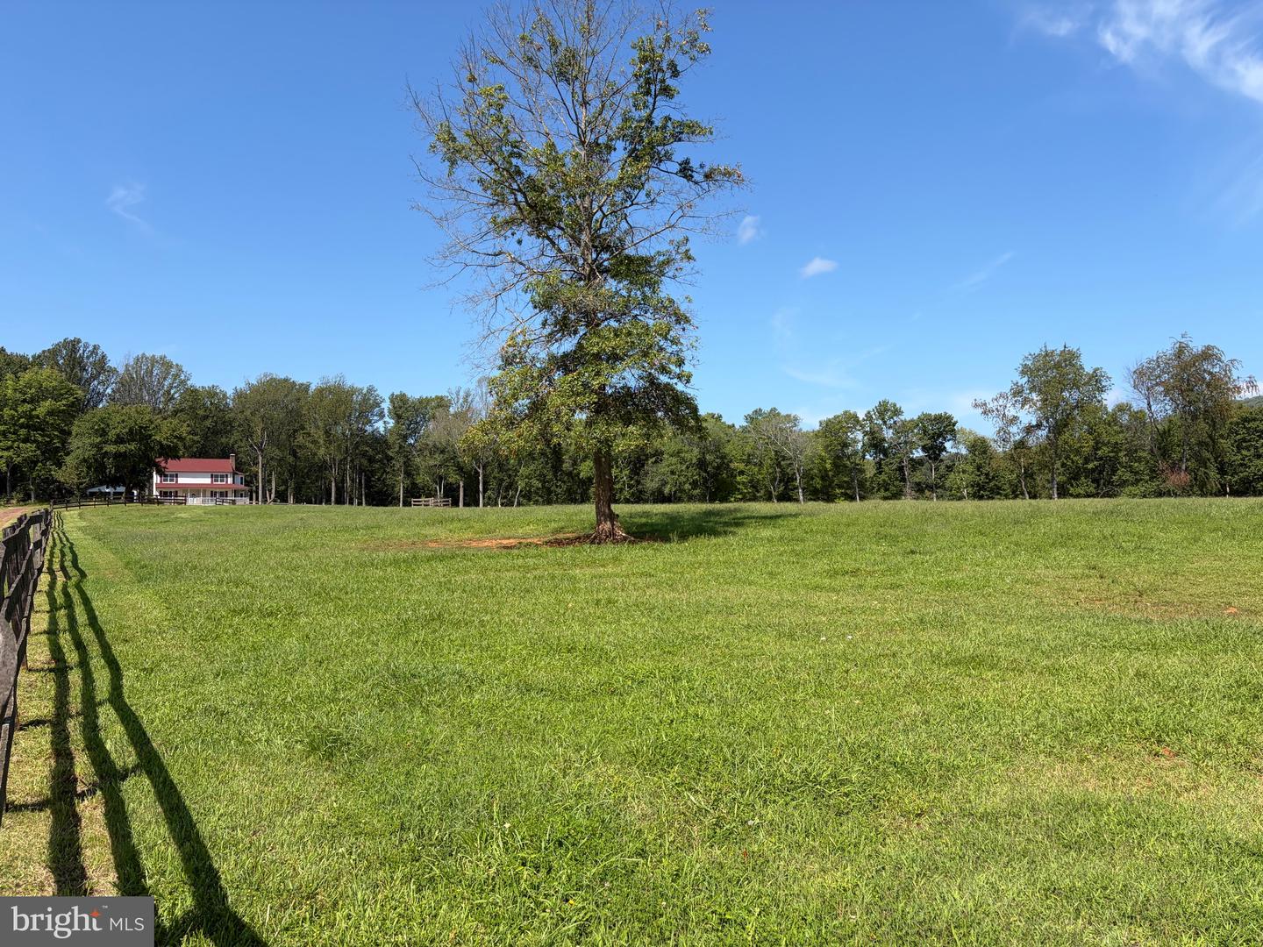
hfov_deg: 67.3
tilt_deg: +4.7
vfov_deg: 53.1
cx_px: 632
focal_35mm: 26
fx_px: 949
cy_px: 474
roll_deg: +1.0
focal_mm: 5.96
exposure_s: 1/3279
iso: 50
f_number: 1.6
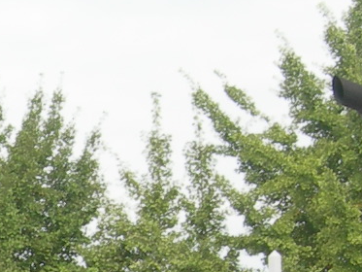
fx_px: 4132
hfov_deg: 4.9
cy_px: 587
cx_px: -480
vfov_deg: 3.7
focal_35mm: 395
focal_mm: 14.9
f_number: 6.3
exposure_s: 1/118
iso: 50
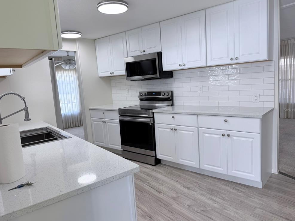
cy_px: 110
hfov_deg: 69.4
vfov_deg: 54.9
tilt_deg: -7.5
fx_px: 213
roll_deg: +3.2
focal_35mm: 25
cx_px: 148
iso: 80
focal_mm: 6.76
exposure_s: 1/170
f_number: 1.78
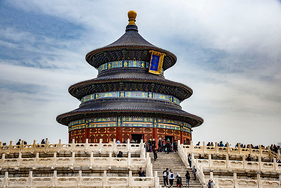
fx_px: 390
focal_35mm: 50
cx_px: 140
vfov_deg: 27.0
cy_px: 94
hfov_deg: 39.6
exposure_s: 1/400
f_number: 7.1
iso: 100
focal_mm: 50
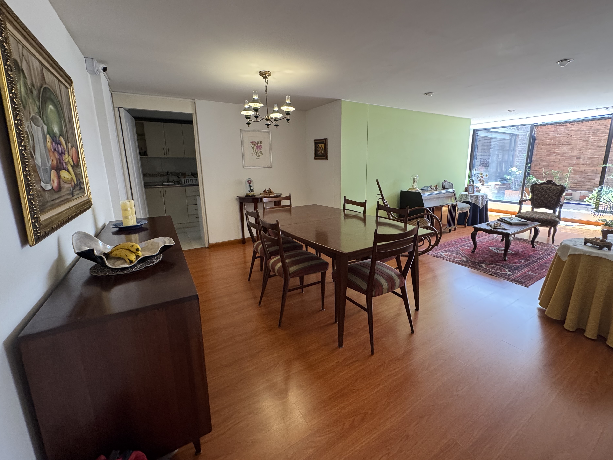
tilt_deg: -9.5
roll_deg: +0.3
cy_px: 215
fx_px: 266
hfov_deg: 98.1
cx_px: 321
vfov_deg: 81.6
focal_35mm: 15
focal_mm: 2.22
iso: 250
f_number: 2.2
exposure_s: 1/99
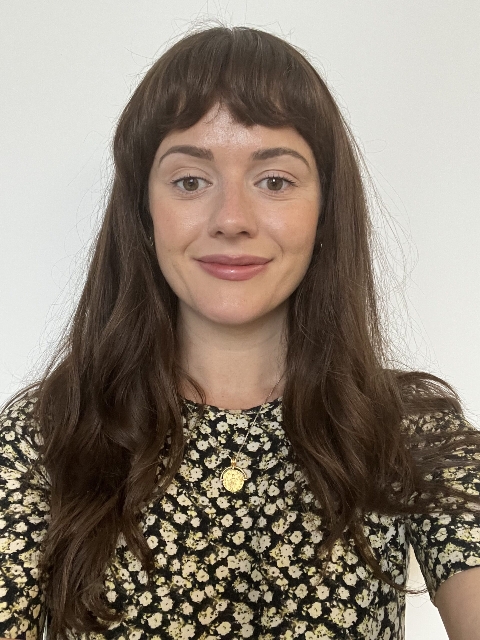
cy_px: 320
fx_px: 555
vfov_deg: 60.0
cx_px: 240
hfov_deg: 46.8
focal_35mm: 30
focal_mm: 2.71
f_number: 2.2
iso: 320
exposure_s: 1/50
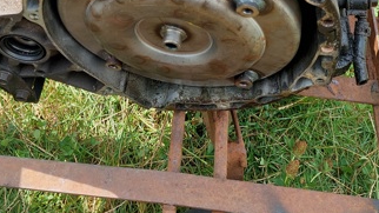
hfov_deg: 39.8
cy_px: -54
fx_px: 522
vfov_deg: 21.2
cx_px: 159
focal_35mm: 52
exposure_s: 1/468
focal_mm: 5.23
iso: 40
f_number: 1.8
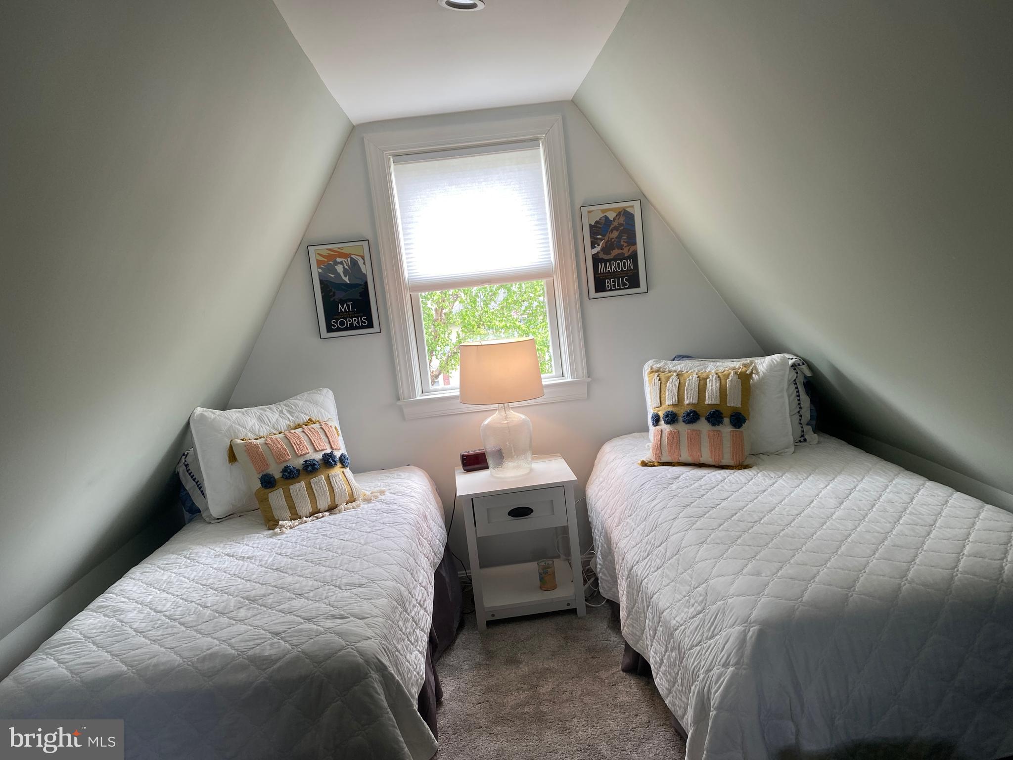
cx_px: 506
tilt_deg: -6.4
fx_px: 761
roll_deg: +6.5
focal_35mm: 26
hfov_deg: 67.3
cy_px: 380
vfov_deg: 53.1
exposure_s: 1/120
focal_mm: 4.25
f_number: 1.8
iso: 64
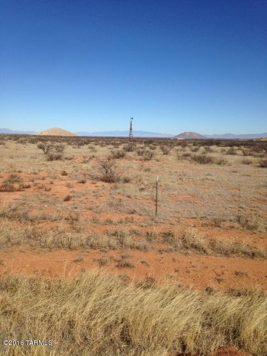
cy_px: 178
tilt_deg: -5.7
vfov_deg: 55.4
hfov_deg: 42.9
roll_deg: +1.2
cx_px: 134
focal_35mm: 33
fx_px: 339
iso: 50
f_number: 2.4
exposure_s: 1/3012
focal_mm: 4.12
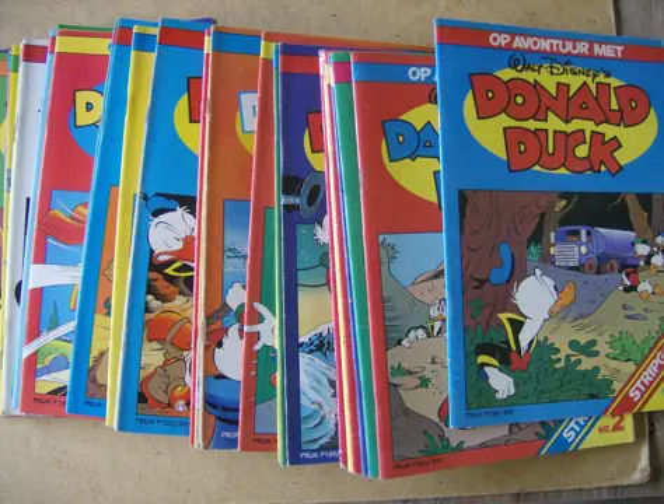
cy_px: 252
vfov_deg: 40.0
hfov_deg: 51.2
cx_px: 332
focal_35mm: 36
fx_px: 694
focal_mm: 6
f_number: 2.8
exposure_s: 1/47.5
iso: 200
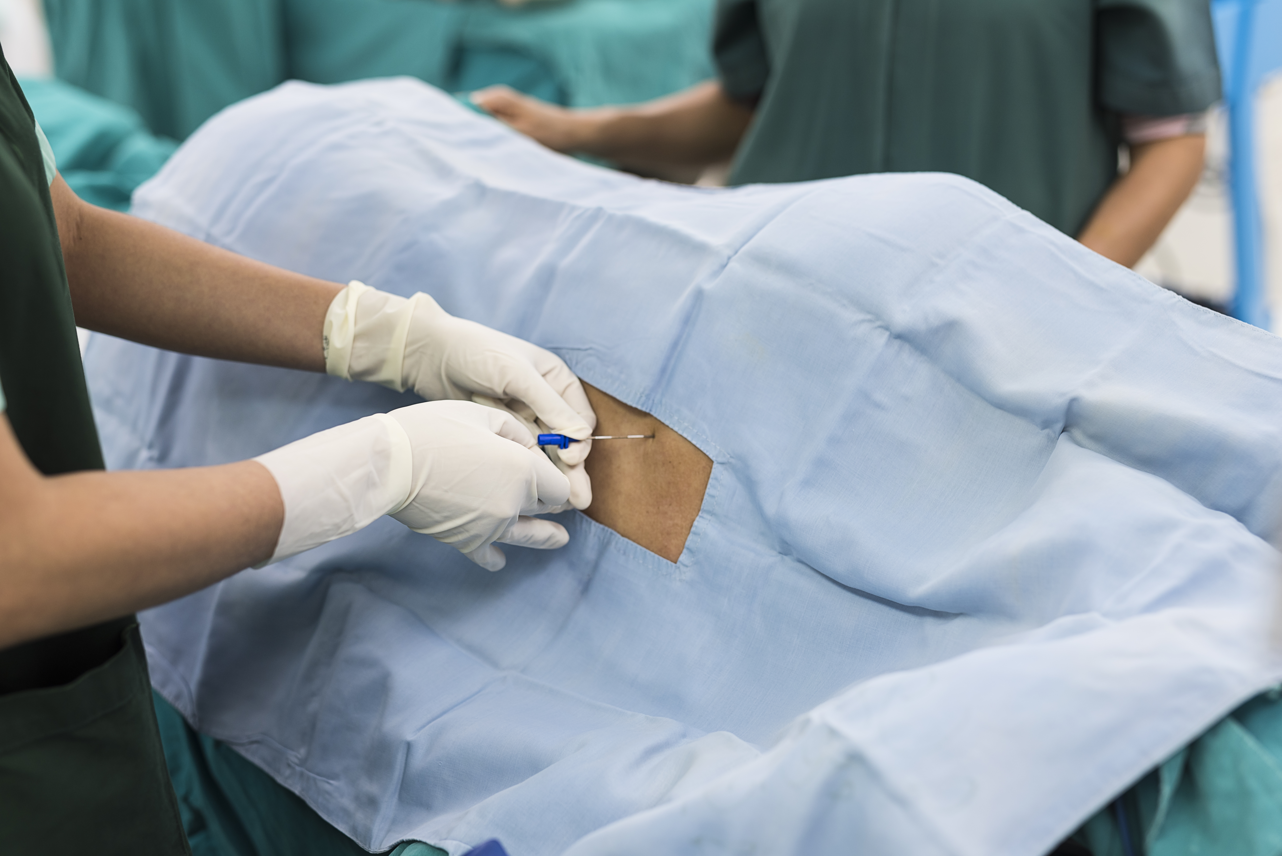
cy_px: 428
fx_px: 1781
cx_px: 641
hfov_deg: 39.6
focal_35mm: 50
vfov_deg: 27.0
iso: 250
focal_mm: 50
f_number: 2.5
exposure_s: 1/100
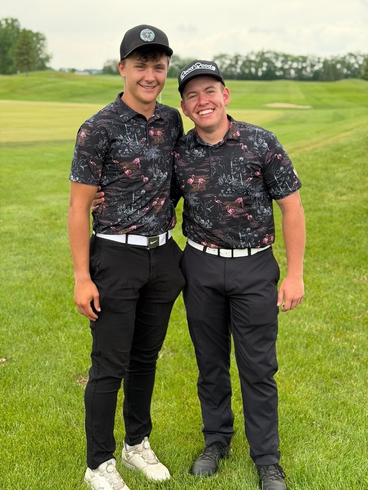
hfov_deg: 30.3
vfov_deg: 39.7
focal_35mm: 48
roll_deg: -1.3
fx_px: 680
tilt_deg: -14.2
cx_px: 184
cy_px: 245
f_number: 1.78
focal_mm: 6.76
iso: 80
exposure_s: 1/885
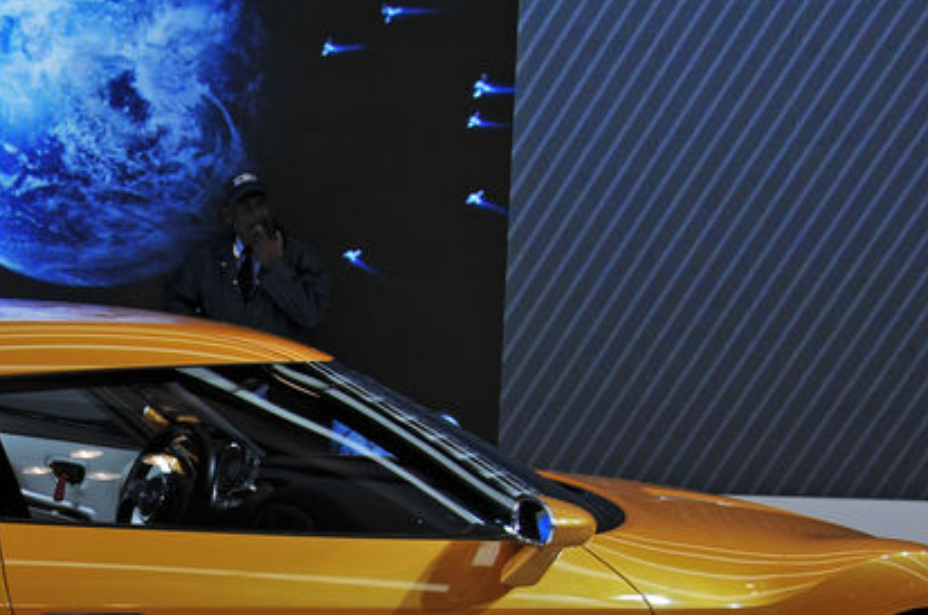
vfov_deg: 15.9
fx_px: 2188
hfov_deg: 23.3
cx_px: 72
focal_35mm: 85
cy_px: 515
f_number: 7.1
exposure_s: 1/60
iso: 200
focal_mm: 26
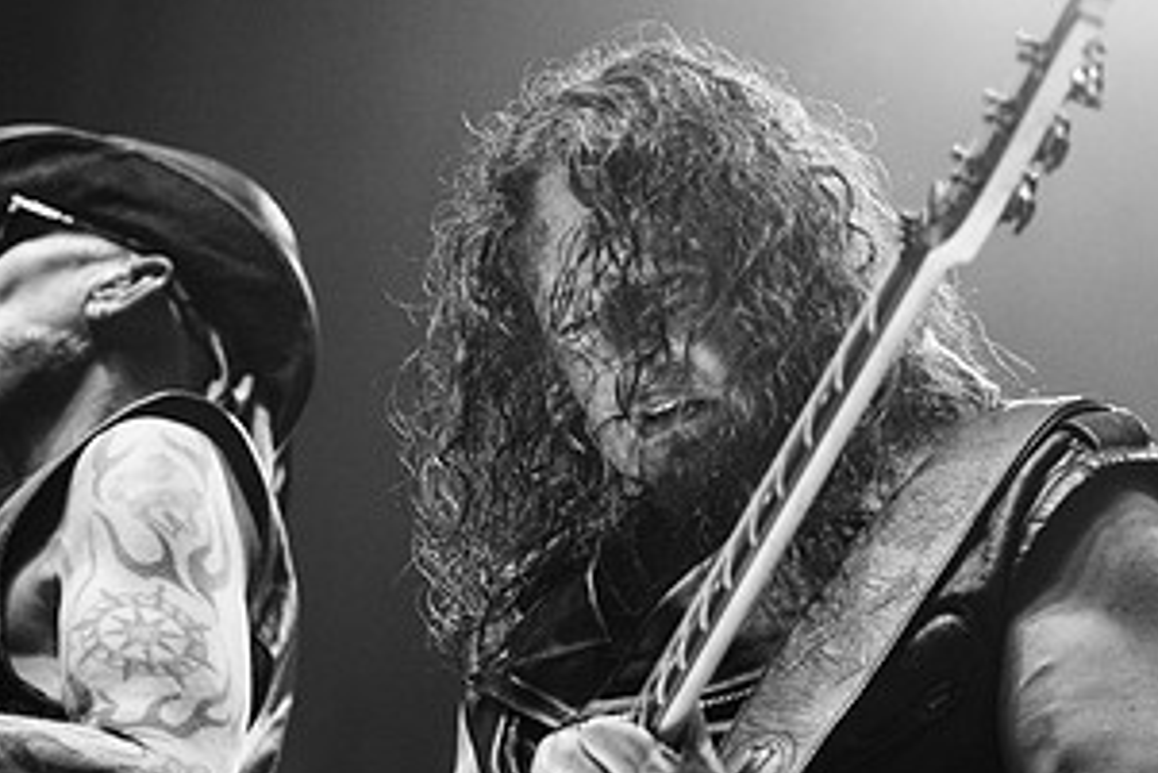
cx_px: 285
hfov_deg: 13.3
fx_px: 4956
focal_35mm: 154
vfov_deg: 8.9
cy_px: 586
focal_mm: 80
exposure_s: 1/250
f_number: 3.2
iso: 2500
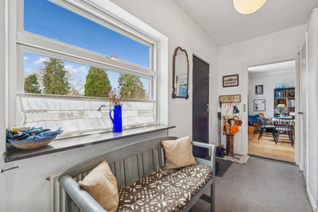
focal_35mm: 15
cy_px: 106
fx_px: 133
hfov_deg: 100.4
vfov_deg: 77.4
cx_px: 159
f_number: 10
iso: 200
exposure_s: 1/8
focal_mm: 15
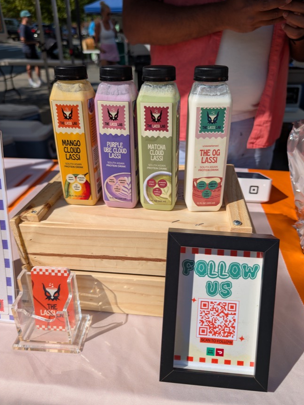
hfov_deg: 55.0
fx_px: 292
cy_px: 198
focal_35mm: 25
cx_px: 152
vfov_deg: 69.3
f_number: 1.68
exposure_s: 1/1808
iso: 22
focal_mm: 6.9
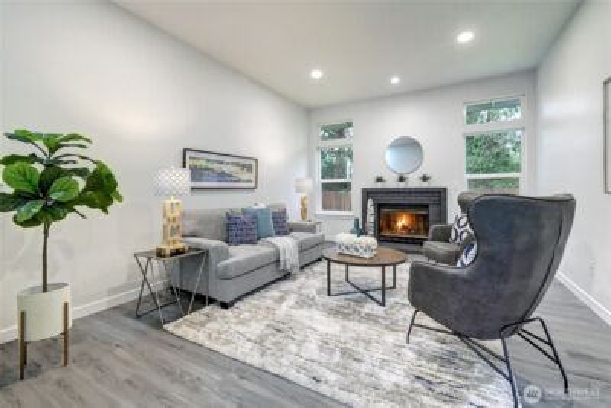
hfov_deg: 100.4
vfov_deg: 77.4
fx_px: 255
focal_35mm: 15
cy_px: 204
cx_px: 306
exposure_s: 1/5
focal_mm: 10
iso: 4000
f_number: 11
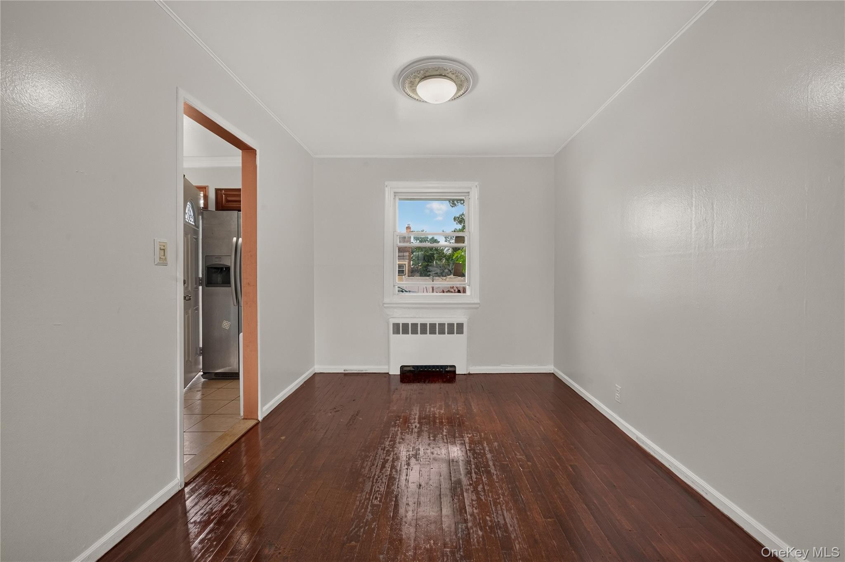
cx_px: 422
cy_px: 281
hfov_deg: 104.3
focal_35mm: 14
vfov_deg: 81.1
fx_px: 328
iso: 500
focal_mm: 14
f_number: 11
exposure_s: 1/13
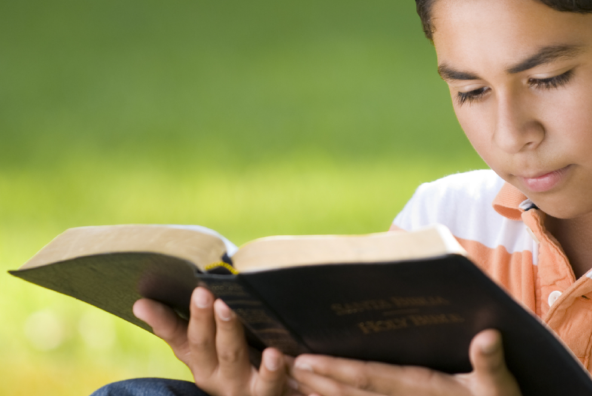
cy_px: 110
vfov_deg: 2.7
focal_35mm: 513
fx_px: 8445
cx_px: 399
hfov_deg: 4.0
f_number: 2.8
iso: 100
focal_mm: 200
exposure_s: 1/200
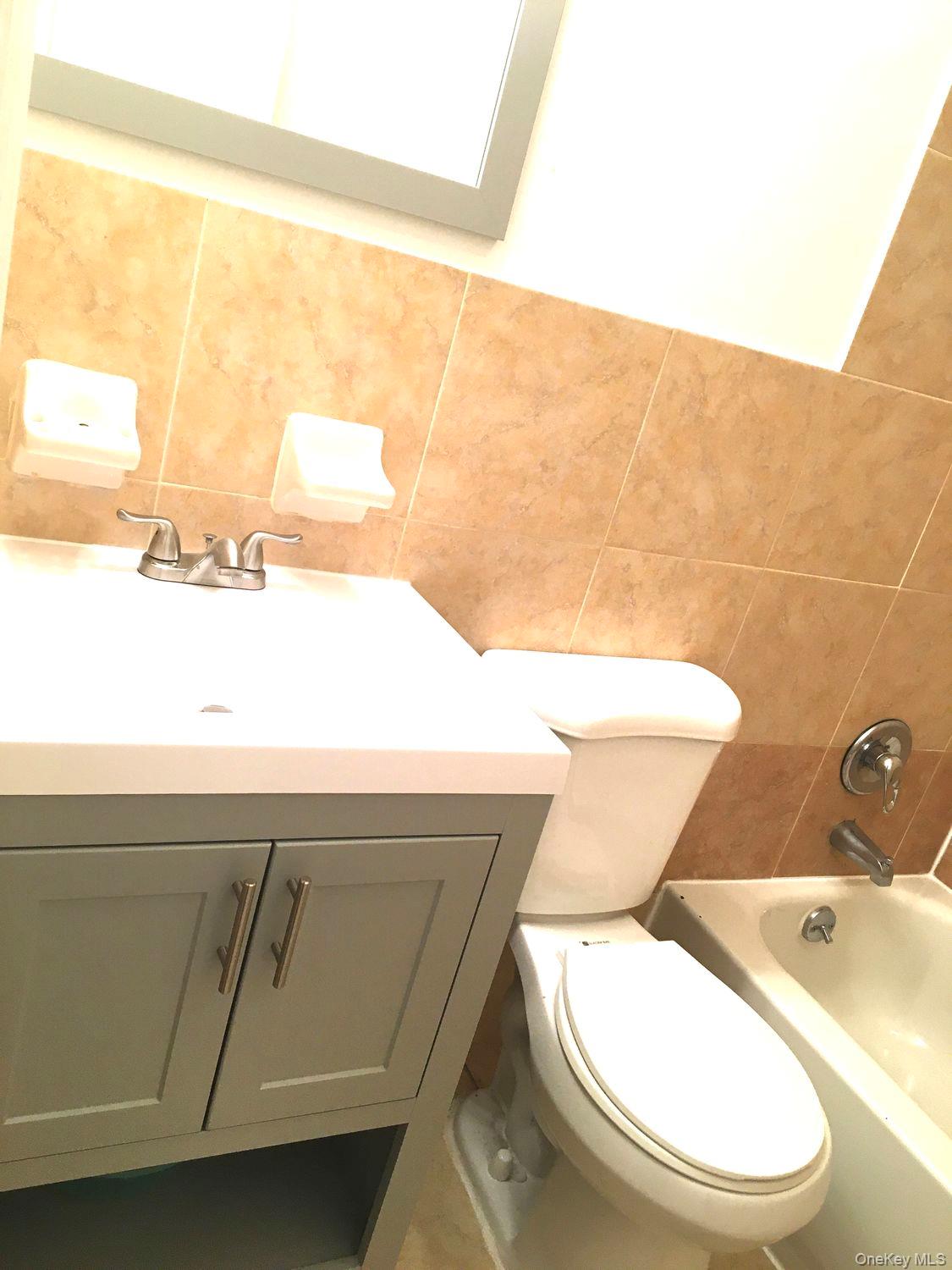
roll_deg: -16.6
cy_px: 635
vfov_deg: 61.7
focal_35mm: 29
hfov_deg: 48.2
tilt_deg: -17.8
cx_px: 476
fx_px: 1063
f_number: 2.2
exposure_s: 1/30
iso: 32
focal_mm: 4.15
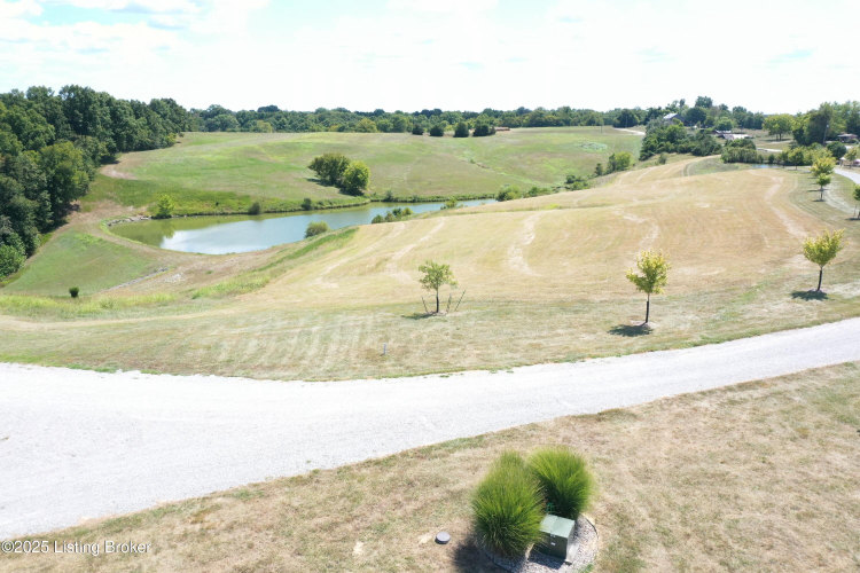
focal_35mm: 28
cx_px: 430
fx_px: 669
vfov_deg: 46.4
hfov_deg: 65.5
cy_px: 286
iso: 800
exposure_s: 1/800
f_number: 7.1
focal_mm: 10.26
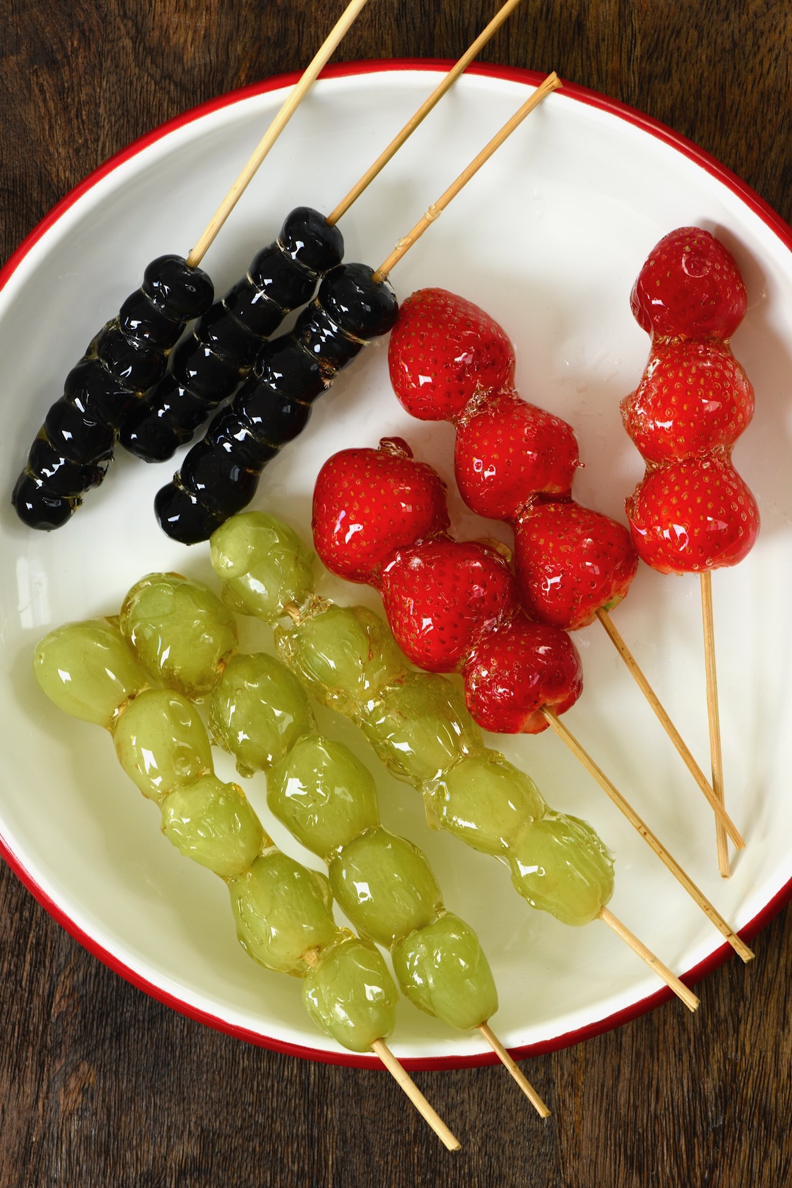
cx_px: 396
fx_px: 3465
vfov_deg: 19.5
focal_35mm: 105
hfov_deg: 13.0
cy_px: 594
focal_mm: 105
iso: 200
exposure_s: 1/30
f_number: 13
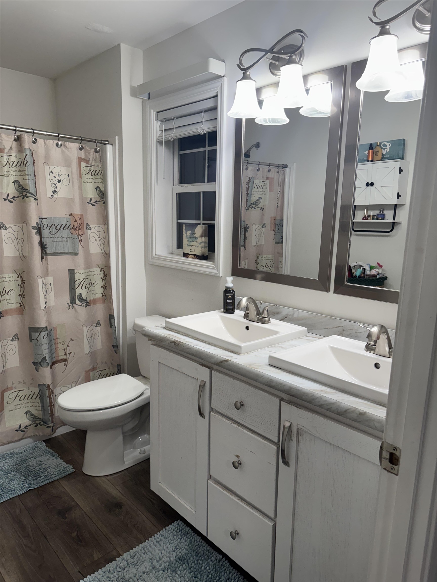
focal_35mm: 24
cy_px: 291
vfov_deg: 71.6
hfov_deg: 56.8
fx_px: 404
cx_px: 218
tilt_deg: -10.9
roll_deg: -1.3
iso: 160
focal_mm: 6.76
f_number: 1.78
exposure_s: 1/120
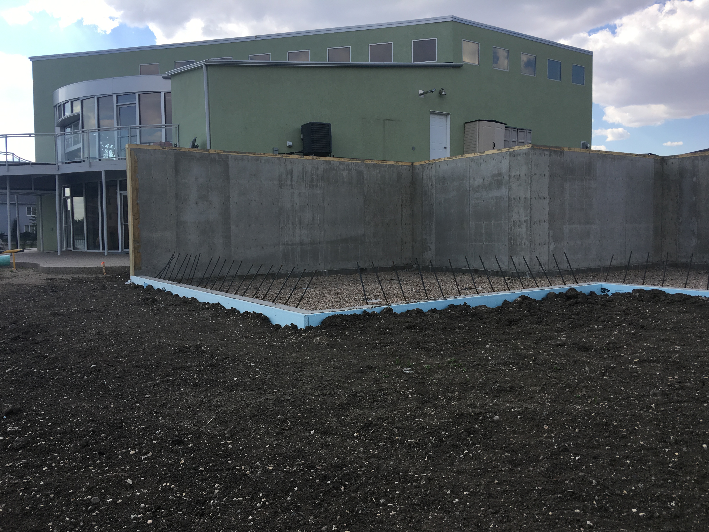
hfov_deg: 61.7
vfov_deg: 48.2
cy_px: 266
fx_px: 594
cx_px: 354
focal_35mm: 29
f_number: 2.2
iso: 25
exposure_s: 1/894
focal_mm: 4.15
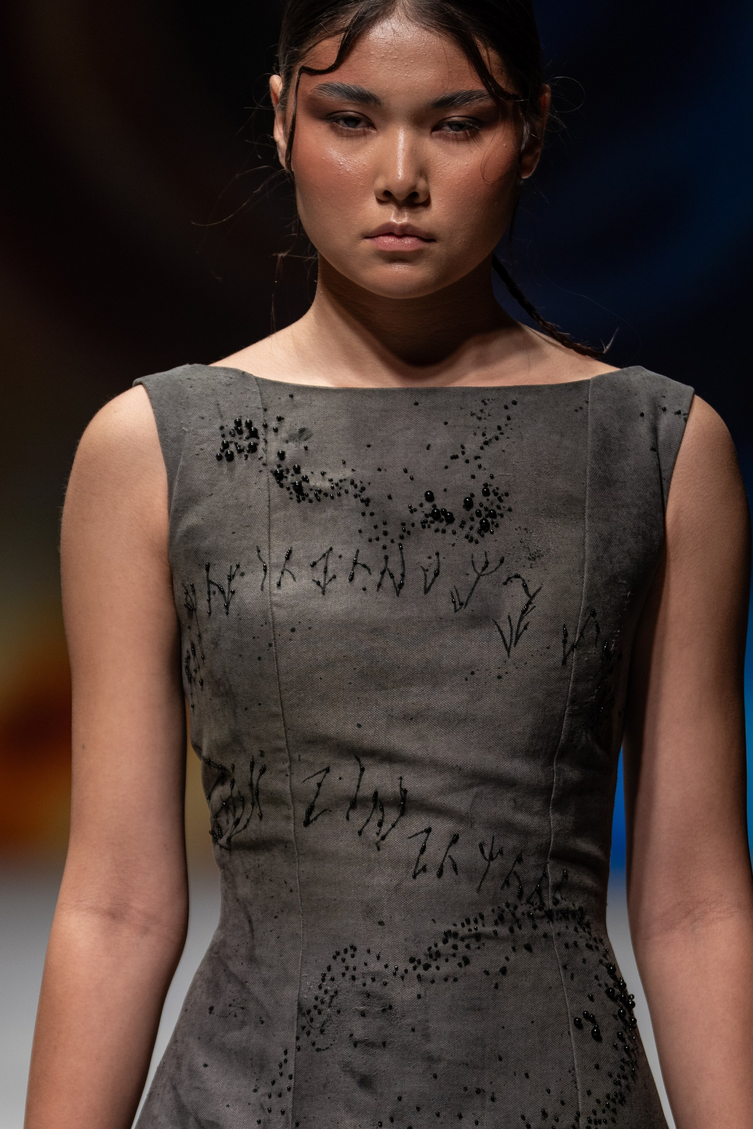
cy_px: 665
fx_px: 13774
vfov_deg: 4.7
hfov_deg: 3.1
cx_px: 257
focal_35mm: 439
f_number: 2.8
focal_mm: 200
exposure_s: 1/400
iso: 200
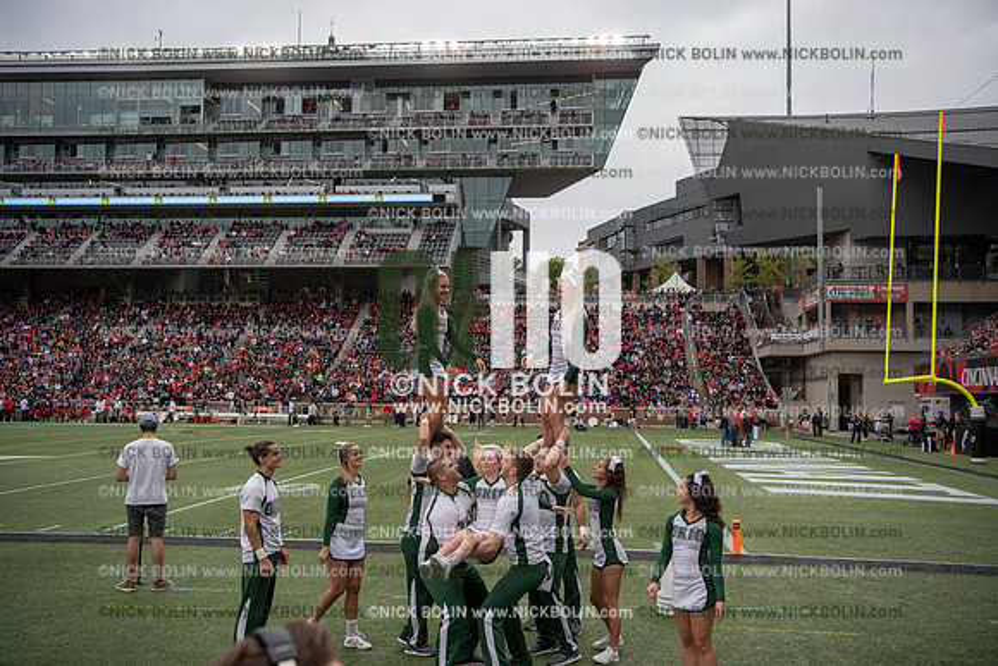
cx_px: 499
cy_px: 333
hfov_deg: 53.1
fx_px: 998
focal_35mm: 36
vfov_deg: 36.9
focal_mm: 36
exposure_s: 1/1000
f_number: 3.5
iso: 250
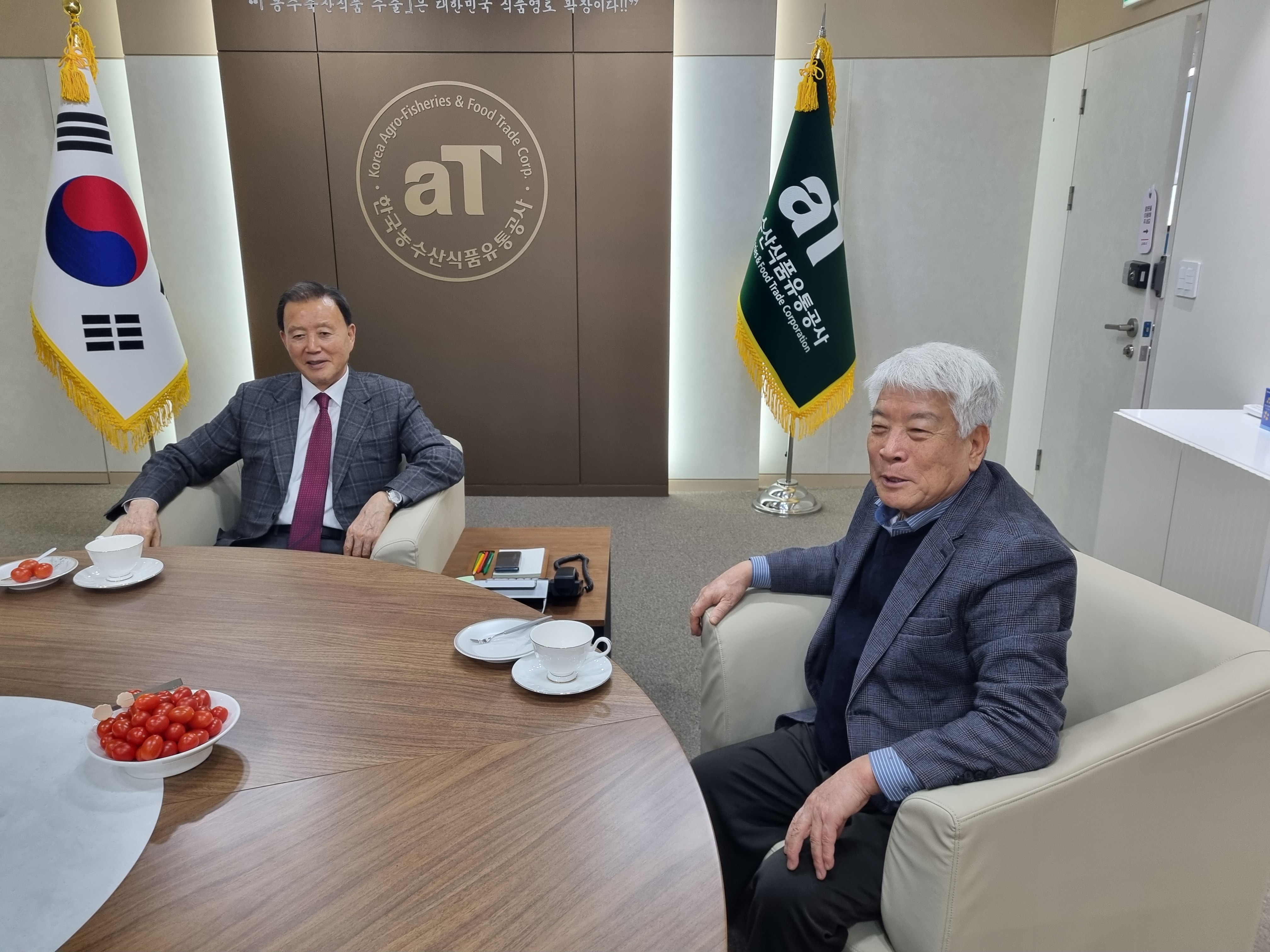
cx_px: 635
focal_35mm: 26
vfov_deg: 53.1
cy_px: 476
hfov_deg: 67.3
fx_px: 954
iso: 200
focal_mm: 5.4
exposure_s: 1/120
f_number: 1.8
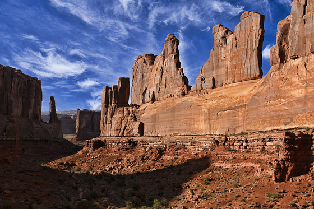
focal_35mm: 44
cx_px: 157
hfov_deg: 45.0
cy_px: 104
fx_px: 379
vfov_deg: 30.8
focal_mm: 29
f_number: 18
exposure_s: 1/250
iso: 400
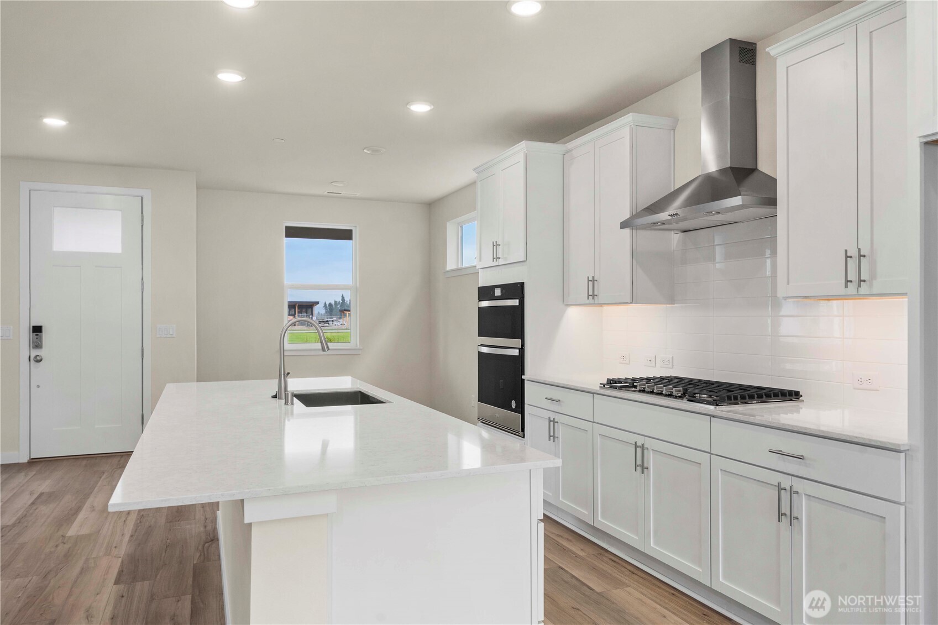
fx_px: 625
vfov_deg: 53.1
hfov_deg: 73.7
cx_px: 469
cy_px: 312
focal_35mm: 24
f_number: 8
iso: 1000
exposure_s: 1/15
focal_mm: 24
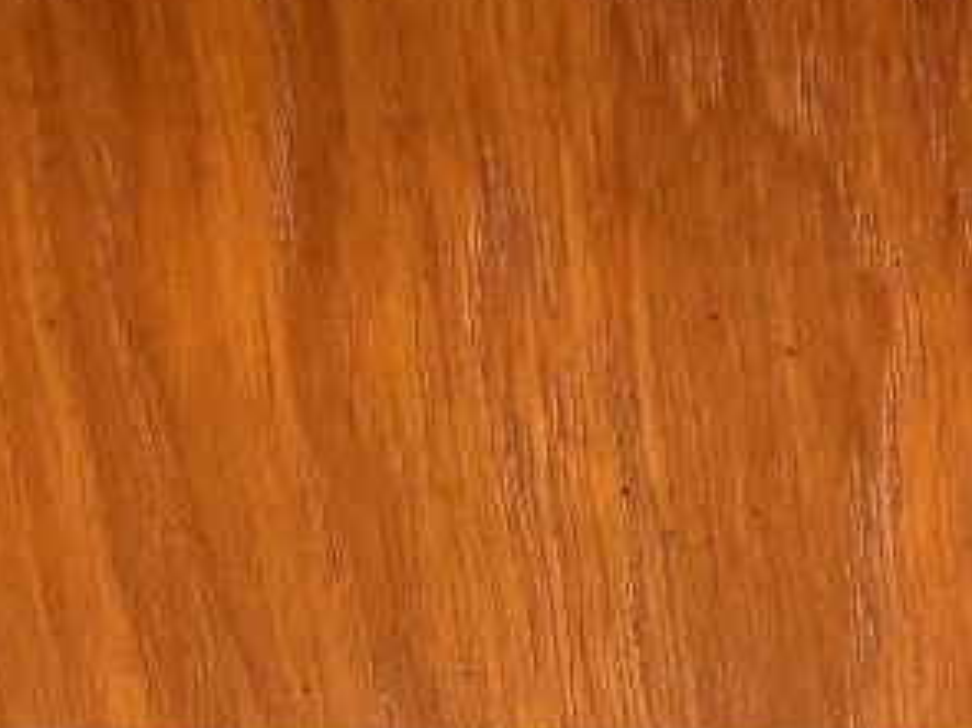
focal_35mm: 141
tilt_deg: -23.2
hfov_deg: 12.0
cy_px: 1769
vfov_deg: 9.3
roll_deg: -1.2
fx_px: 3958
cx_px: 2142
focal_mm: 5.96
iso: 125
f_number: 1.6
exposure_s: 1/80
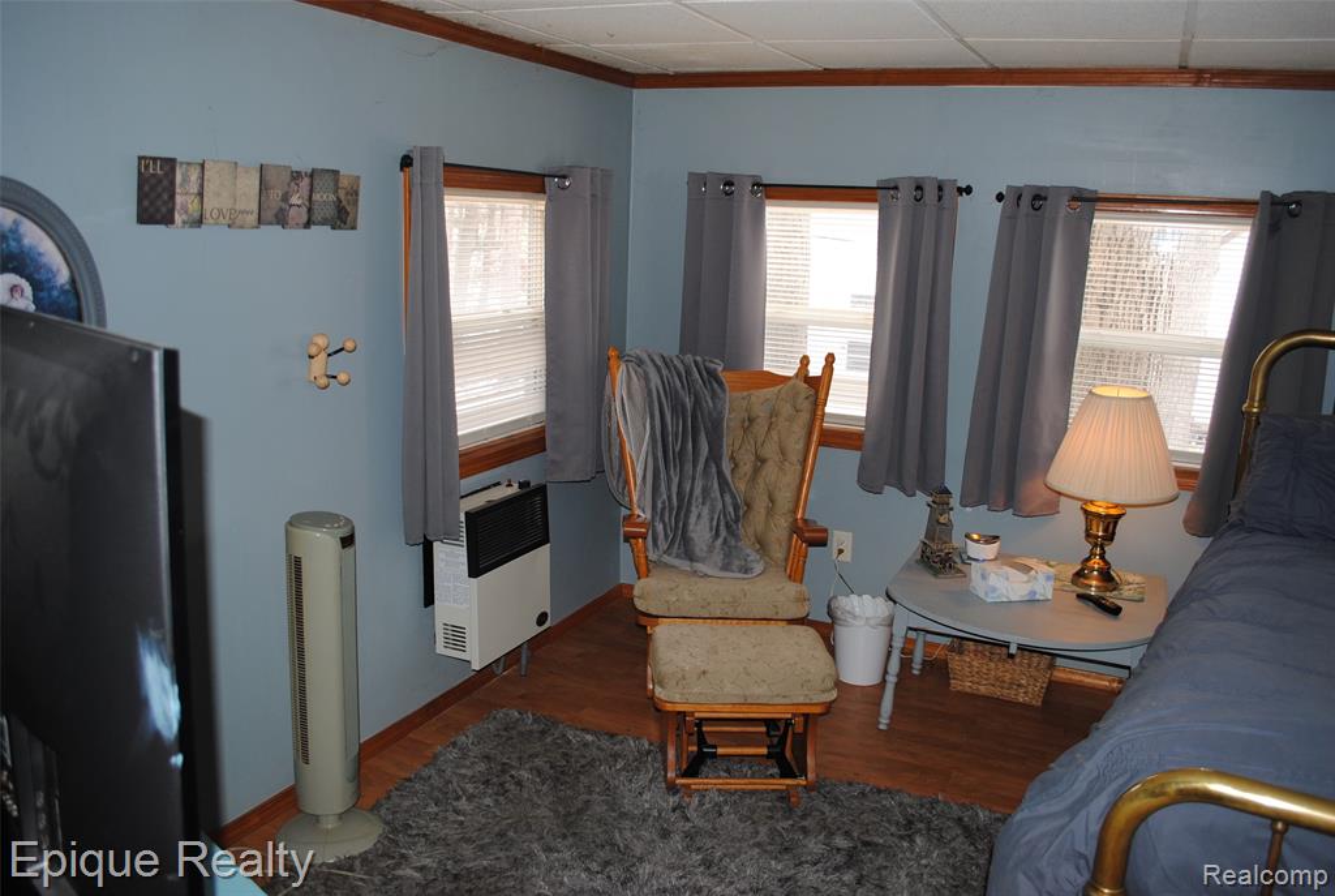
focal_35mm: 27
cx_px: 668
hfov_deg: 67.3
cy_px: 448
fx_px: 1003
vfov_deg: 48.1
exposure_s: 1/60
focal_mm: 18
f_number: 3.5
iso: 200
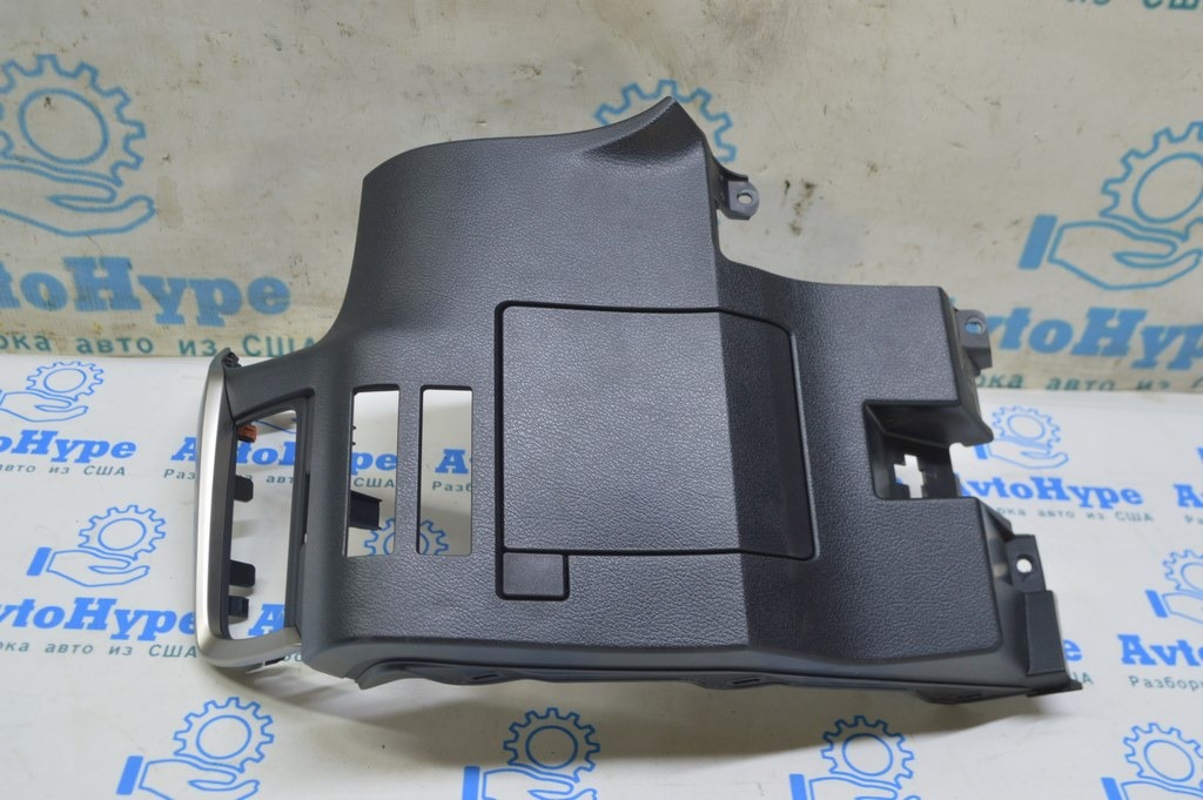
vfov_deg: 36.8
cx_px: 602
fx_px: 1202
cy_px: 400
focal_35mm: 36
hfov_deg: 53.2
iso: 400
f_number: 5.6
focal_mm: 24
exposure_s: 1/20
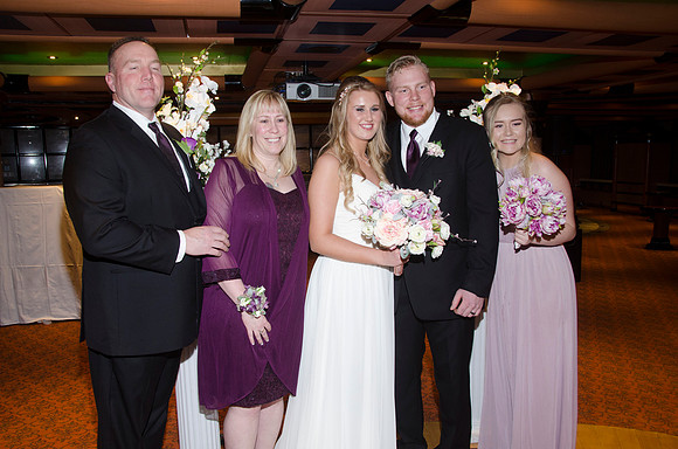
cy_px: 224
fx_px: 564
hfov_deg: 62.0
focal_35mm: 30
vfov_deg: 43.4
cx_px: 339
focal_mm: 20
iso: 400
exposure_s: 1/60
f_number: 5.6
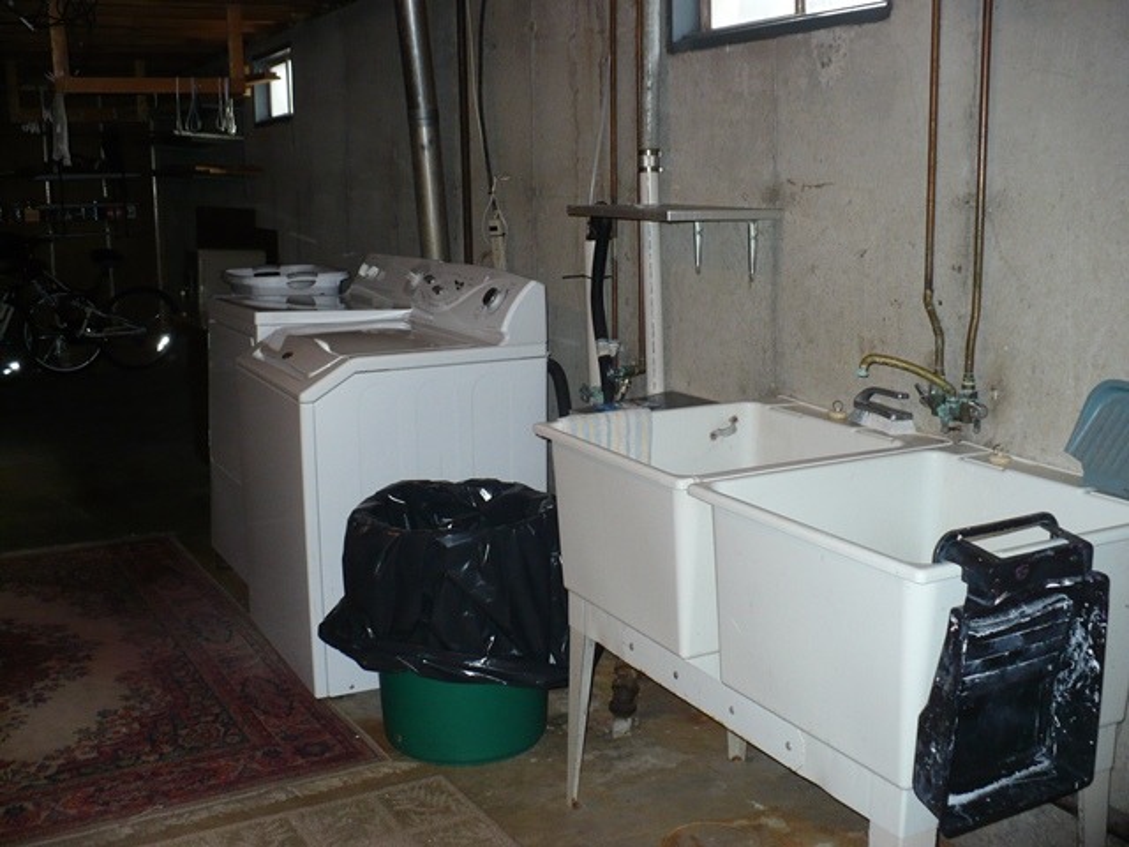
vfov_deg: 38.7
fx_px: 1207
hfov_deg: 50.1
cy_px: 424
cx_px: 564
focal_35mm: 37
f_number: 2.8
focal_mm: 6.1
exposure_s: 1/30
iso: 160
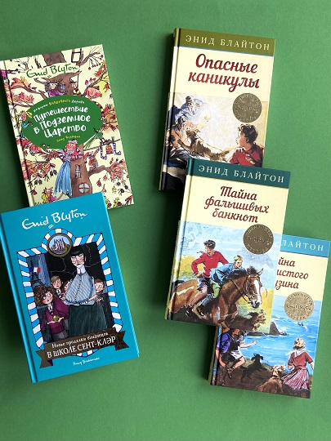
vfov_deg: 67.3
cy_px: 220
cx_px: 166
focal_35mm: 26
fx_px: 331
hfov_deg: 53.1
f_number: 1.8
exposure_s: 1/159
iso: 32
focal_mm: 4.25
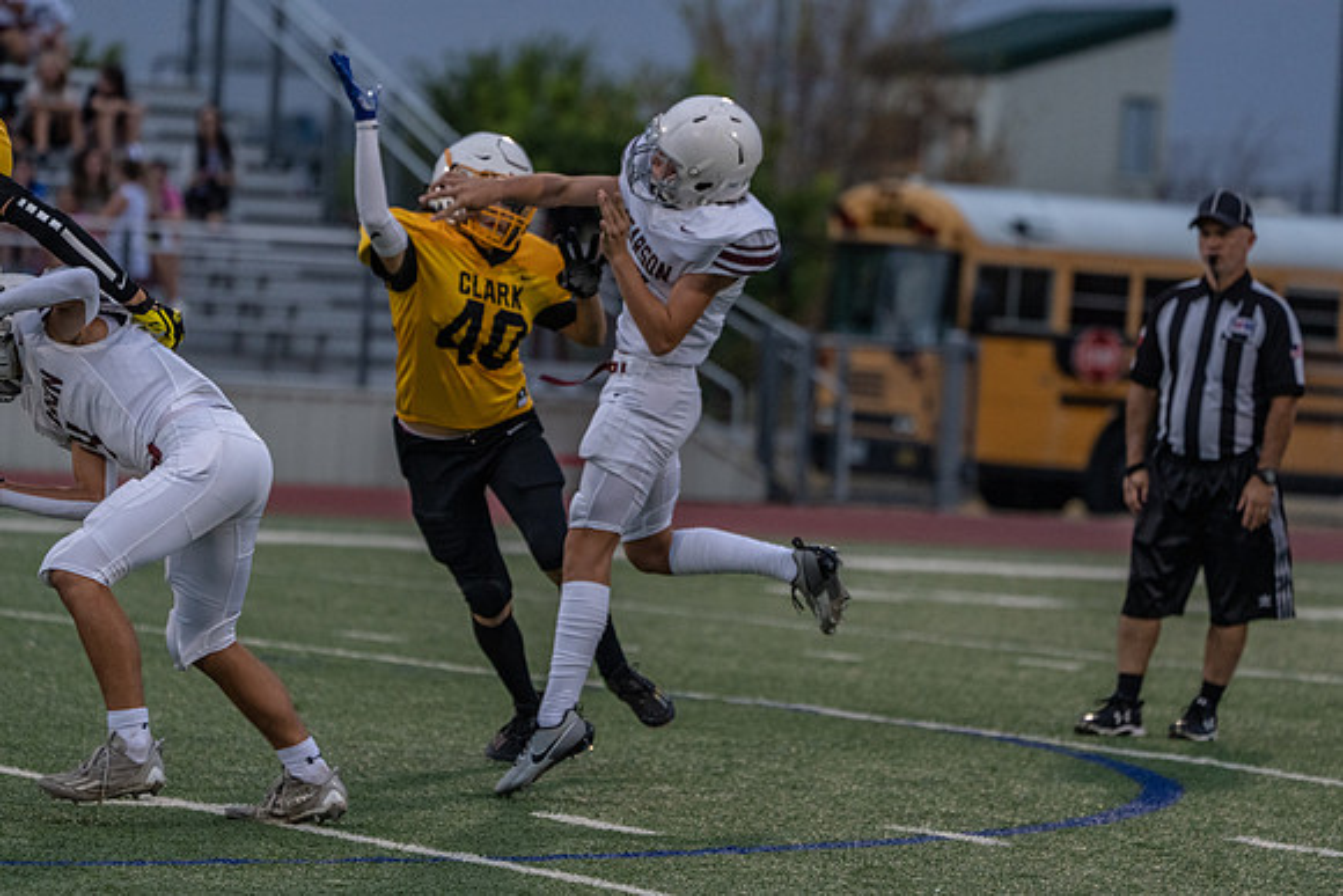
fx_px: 10633
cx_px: 672
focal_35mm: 285
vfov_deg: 4.8
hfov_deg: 7.2
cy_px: 448
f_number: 5.6
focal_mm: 274
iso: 3200
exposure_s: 1/1000
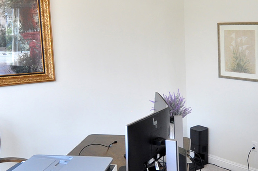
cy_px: 135
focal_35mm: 43
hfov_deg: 45.0
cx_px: 166
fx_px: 308
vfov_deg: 30.4
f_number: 5
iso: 320
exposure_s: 1/80
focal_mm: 10
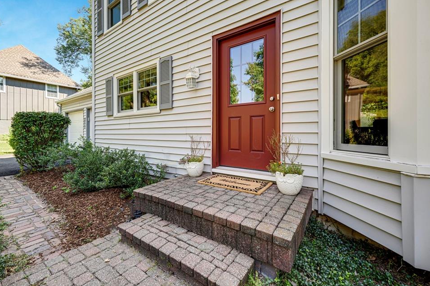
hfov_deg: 100.3
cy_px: 138
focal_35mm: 15
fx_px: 179
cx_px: 205
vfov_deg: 77.3
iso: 100
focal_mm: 14
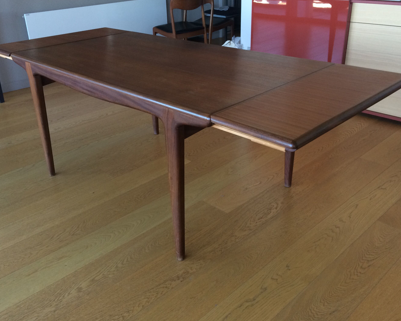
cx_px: 186
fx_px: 415
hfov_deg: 51.5
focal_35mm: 35
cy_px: 139
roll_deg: +1.3
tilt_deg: -26.1
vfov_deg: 42.1
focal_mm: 4.15
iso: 64
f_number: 2.2
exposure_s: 1/33
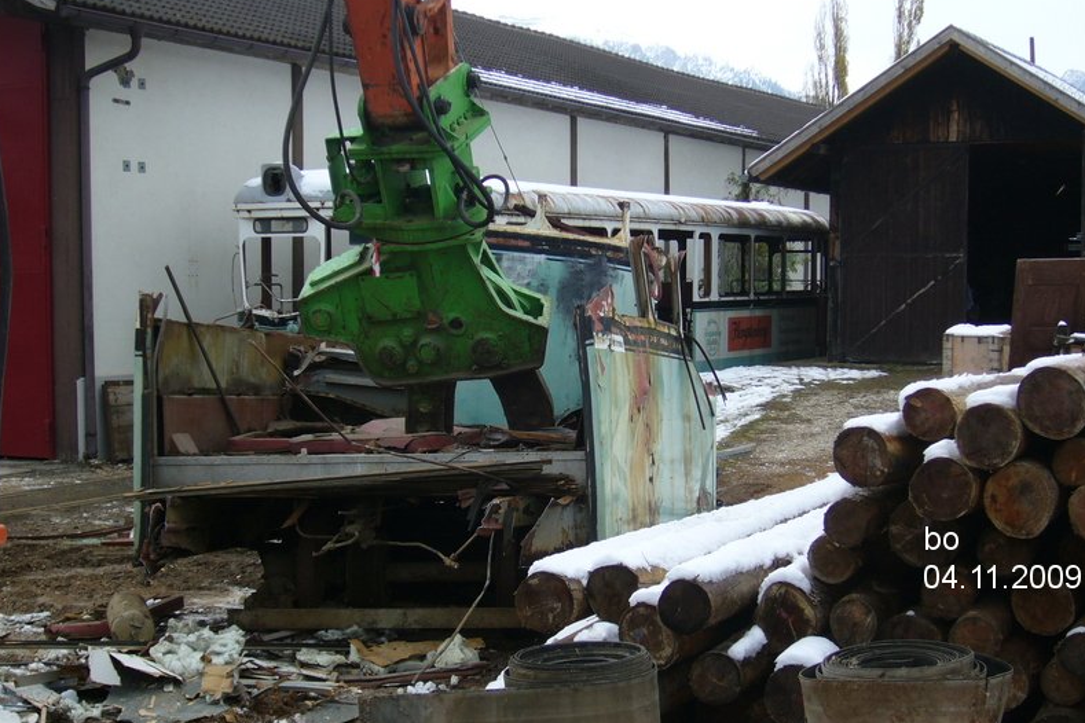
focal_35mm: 58
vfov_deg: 23.4
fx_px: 1748
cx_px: 540
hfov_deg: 34.5
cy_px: 370
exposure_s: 1/30
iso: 80
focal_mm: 9.1
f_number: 3.5
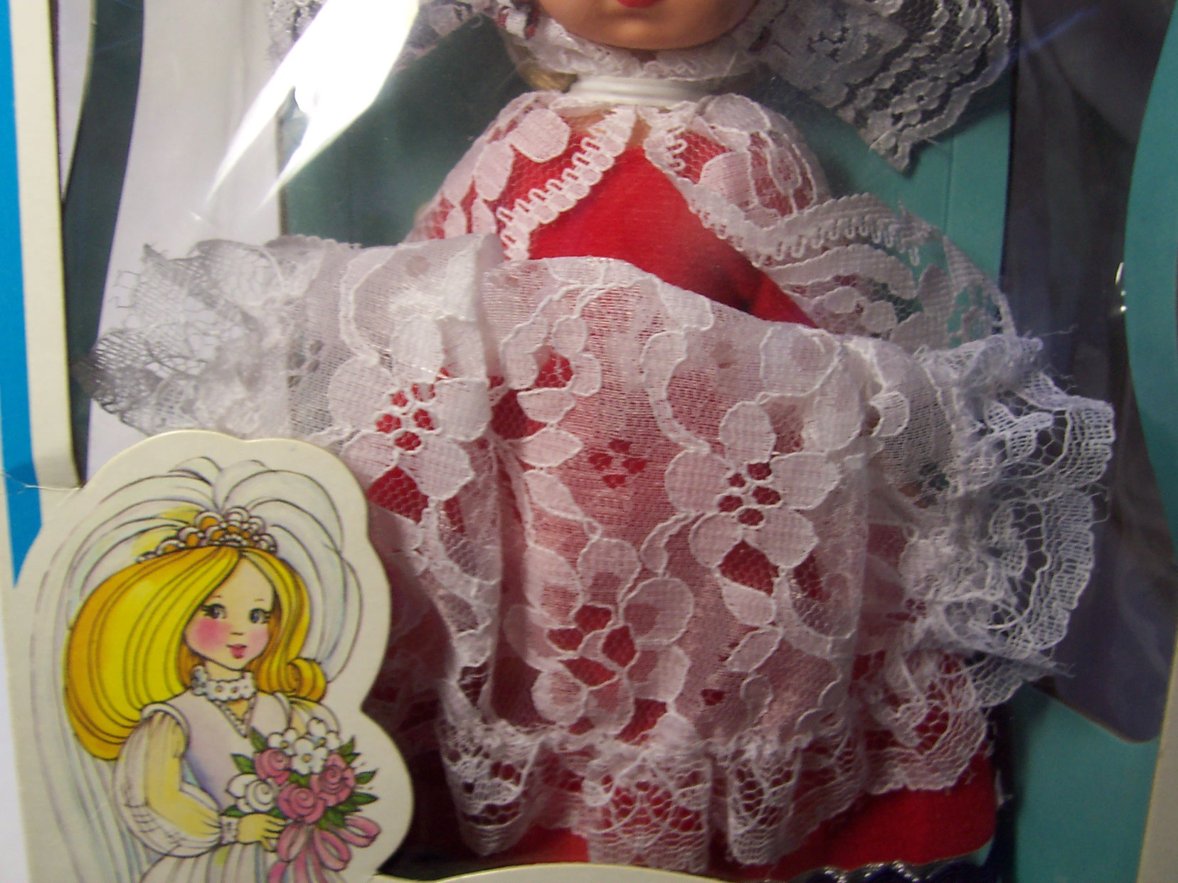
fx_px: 1259
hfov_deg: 50.1
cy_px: 442
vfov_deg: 38.7
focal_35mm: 37
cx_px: 589
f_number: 2.8
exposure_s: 1/45
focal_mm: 5.6
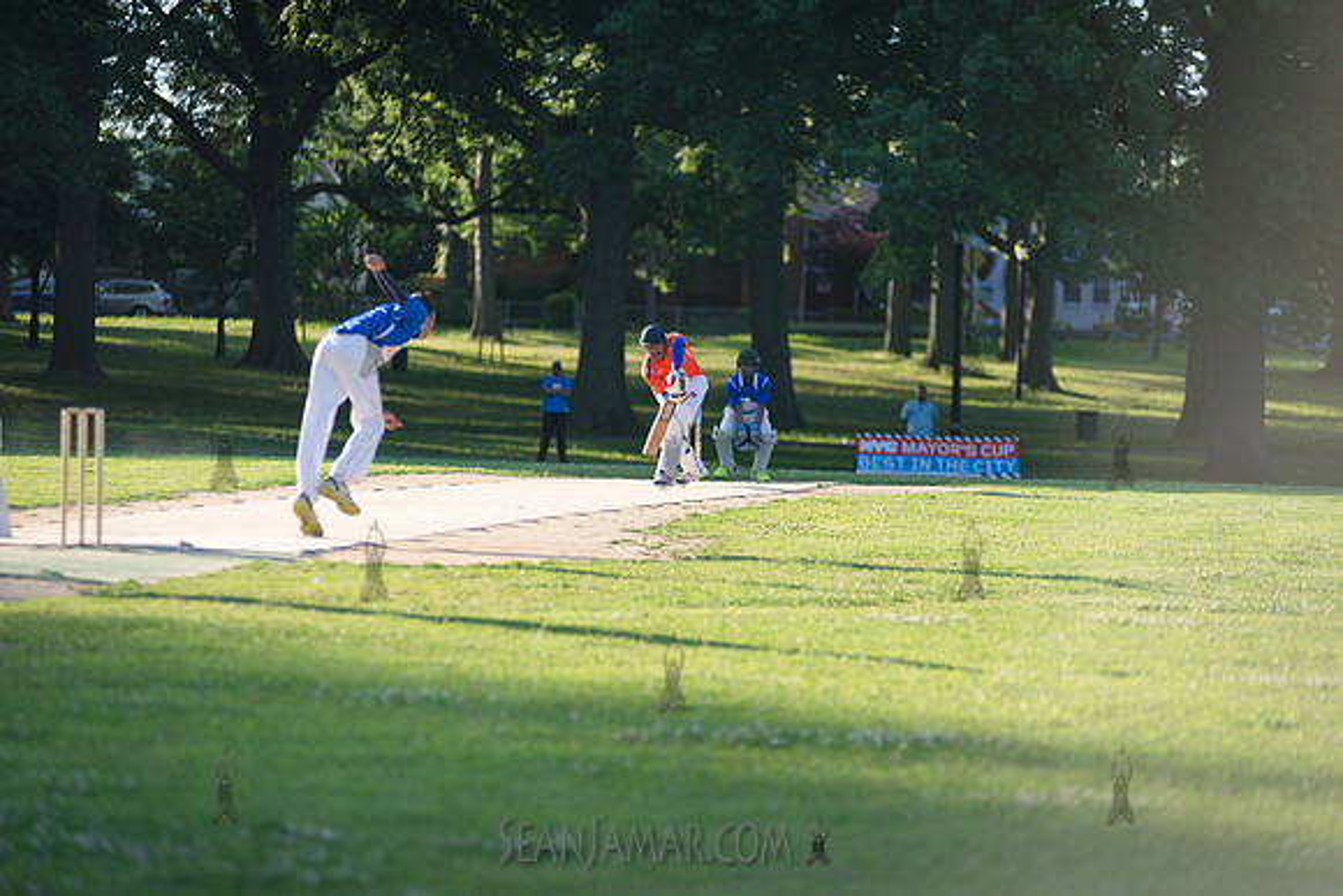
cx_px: 672
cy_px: 448
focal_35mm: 170
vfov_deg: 8.1
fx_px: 6343
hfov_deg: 12.1
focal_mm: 170
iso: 400
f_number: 2.8
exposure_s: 1/3200
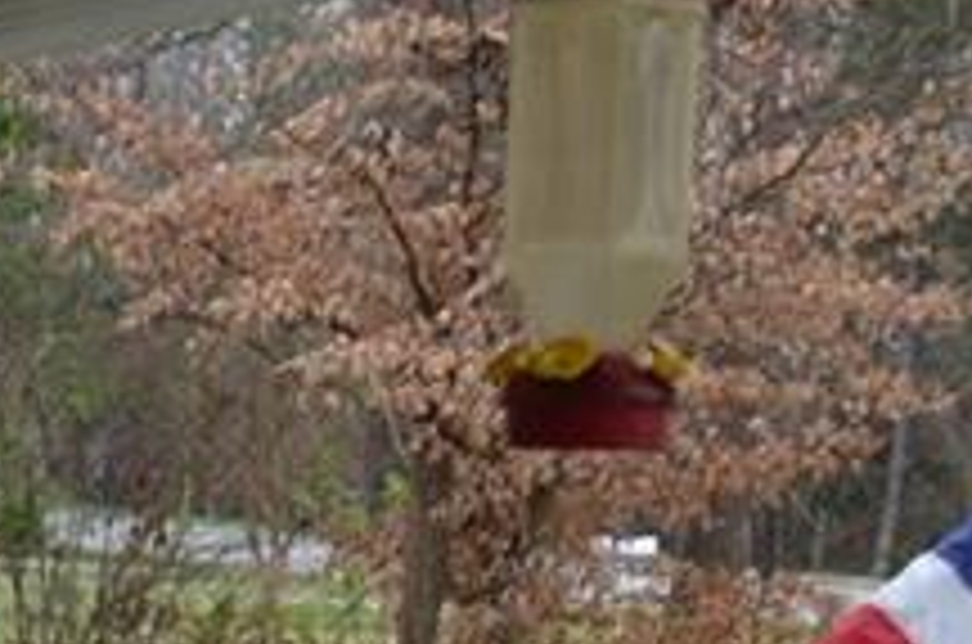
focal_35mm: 185
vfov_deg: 7.1
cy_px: 1407
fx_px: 4984
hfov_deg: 10.3
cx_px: -932
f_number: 6.3
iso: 200
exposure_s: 1/160
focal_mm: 26
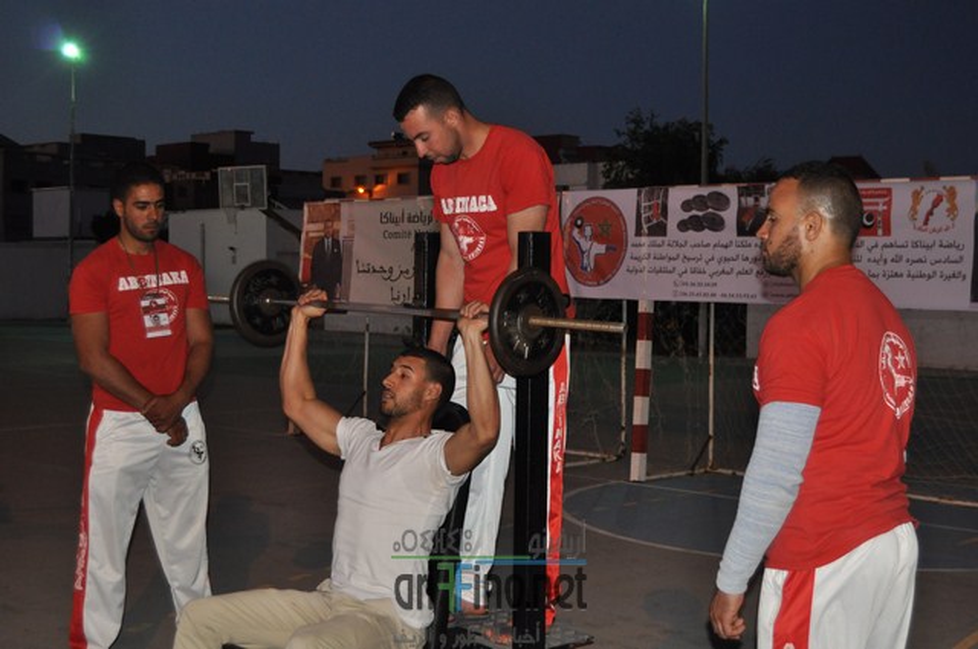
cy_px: 324
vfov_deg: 25.7
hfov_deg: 37.9
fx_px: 1424
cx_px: 489
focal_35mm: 52
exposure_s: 1/60
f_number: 4.5
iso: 800
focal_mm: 35
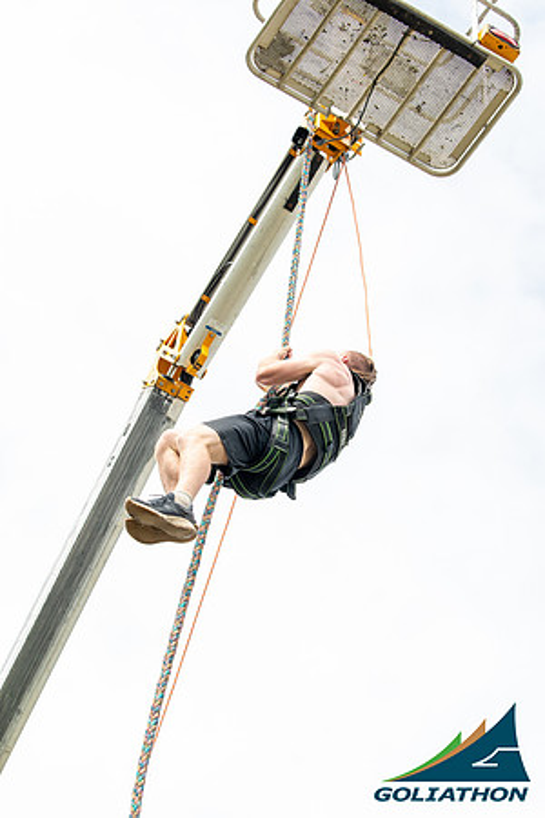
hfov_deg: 4.6
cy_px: 409
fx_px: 6812
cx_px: 272
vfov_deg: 6.9
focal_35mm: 300
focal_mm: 200
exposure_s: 1/1000
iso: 320
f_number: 5.6
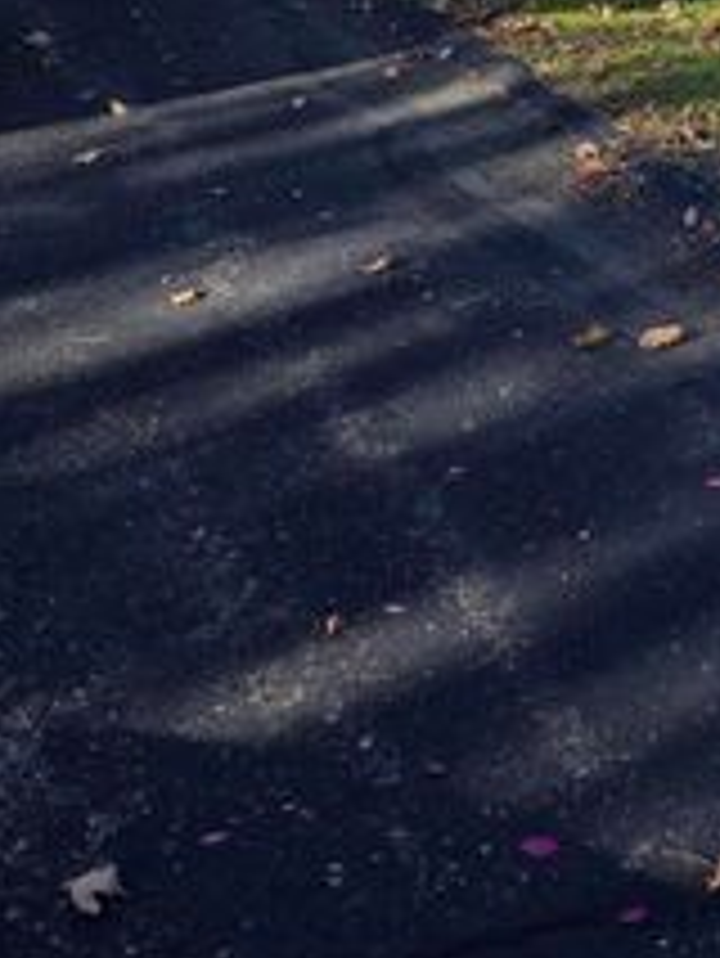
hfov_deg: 18.8
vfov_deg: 23.6
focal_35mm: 72
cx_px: 963
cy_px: -313
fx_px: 1995
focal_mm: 6.3
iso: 80
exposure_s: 1/1925
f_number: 1.7
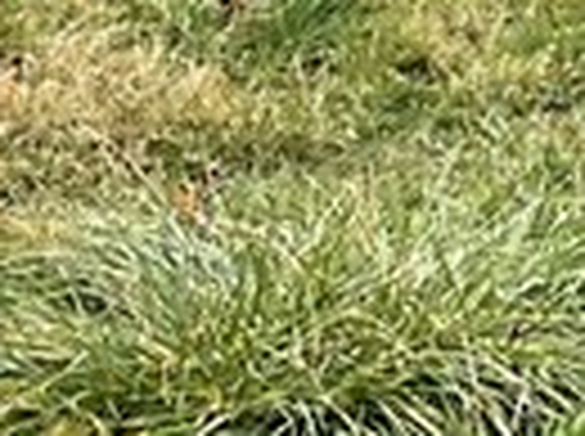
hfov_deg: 8.5
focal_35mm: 229
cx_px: 882
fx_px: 3863
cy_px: -710
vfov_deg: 6.1
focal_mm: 3
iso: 20
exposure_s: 1/120
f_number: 1.8
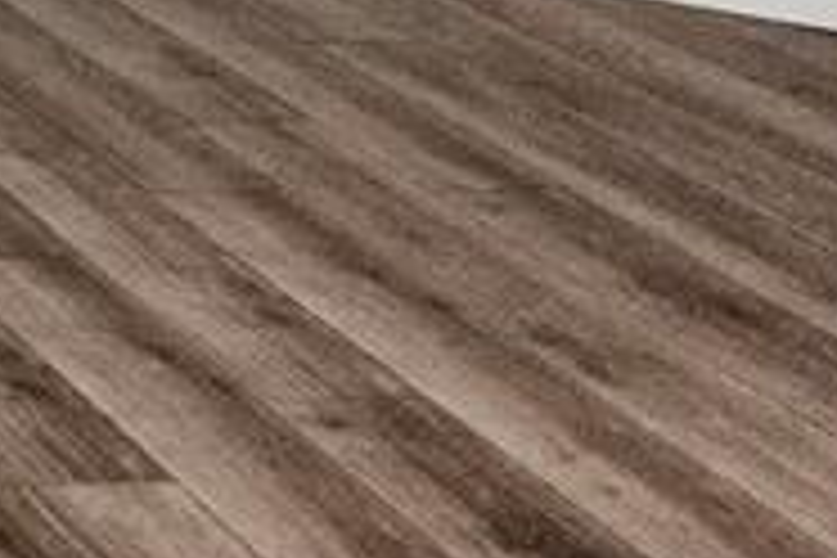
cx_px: -1188
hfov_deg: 14.0
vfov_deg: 11.4
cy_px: -801
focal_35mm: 99
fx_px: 2302
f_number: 4.5
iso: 1250
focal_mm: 12
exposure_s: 1/125
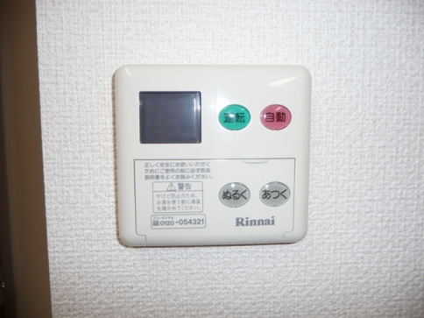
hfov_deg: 63.4
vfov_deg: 49.7
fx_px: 343
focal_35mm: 28
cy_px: 159
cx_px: 212
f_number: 3.3
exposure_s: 1/30
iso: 100
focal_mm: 4.7
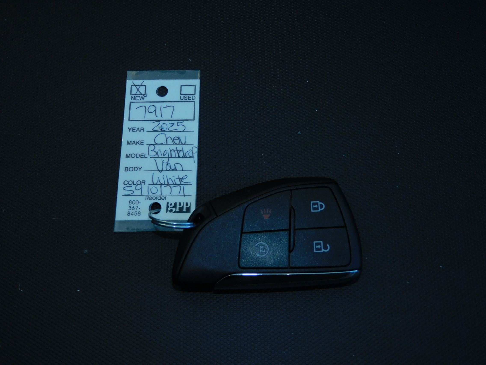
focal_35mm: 50
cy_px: 182
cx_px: 243
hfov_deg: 38.2
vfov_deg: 29.1
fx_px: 702
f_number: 4
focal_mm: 9
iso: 140
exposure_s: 1/30
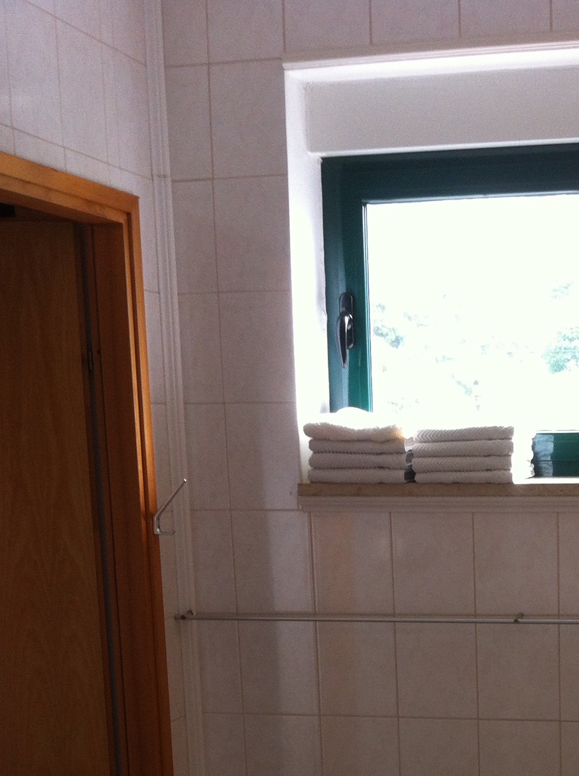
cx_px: 483
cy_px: 736
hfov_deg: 21.5
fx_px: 1498
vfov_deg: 27.7
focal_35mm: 67
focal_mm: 3.85
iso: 80
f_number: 2.8
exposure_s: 1/20
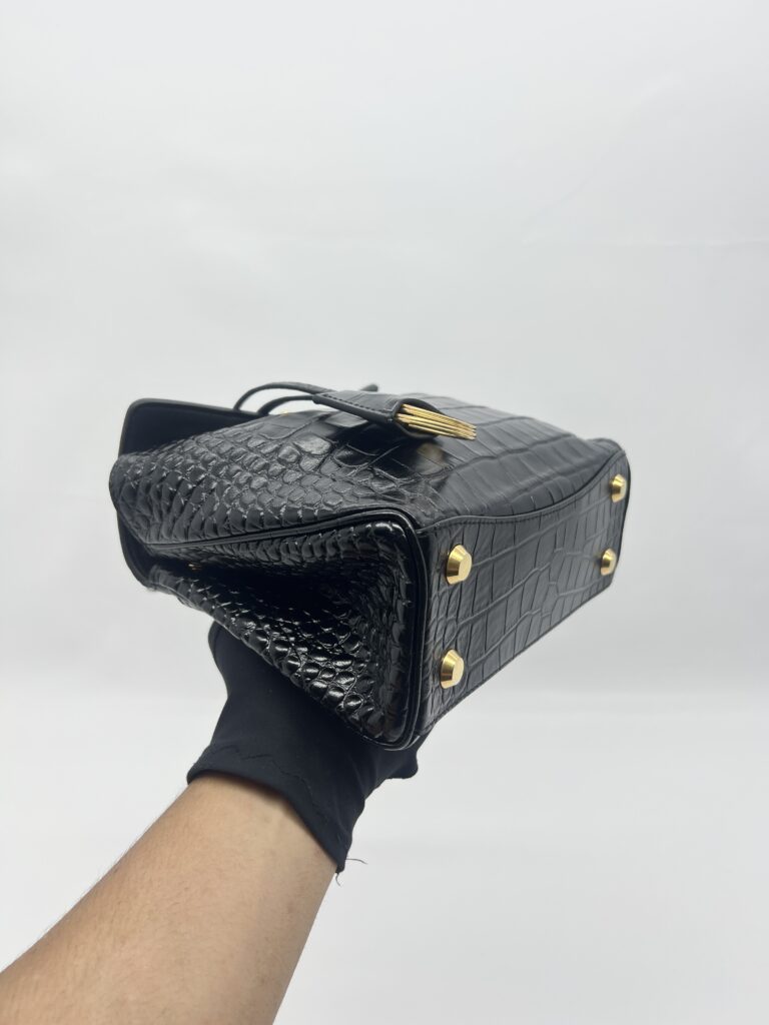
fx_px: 770
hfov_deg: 53.1
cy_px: 512
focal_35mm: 26
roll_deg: -0.2
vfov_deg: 67.3
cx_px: 384
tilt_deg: -19.1
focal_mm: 5.7
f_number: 1.5
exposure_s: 1/114
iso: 32
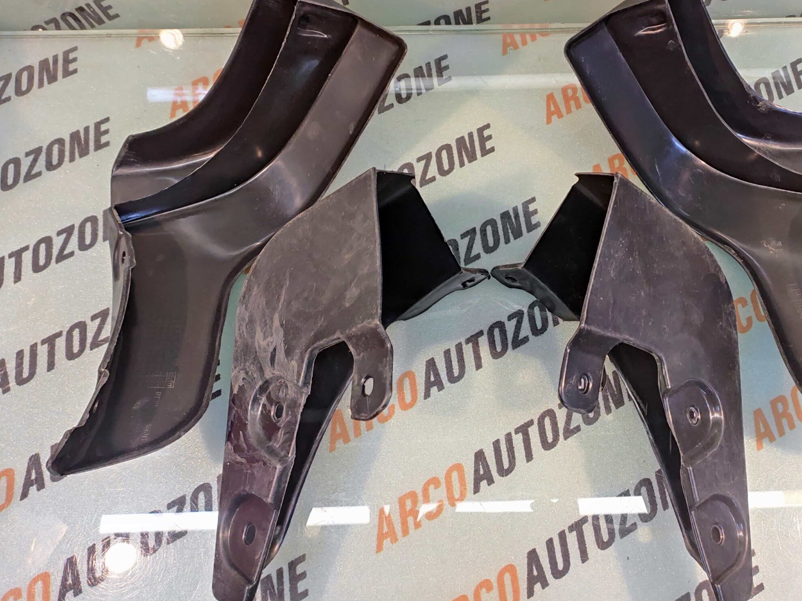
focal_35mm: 22
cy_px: 252
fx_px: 509
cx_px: 477
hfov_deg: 75.7
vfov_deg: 60.7
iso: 1336
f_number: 1.79
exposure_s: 1/33
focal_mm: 4.74
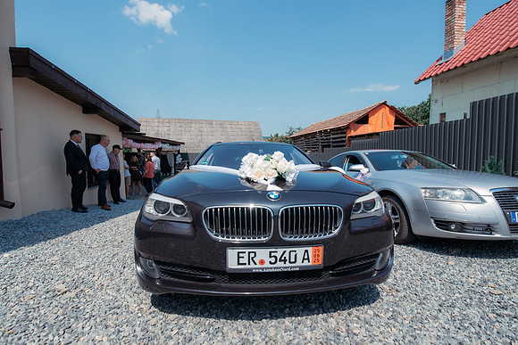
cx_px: 259
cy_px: 172
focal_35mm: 16
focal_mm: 15
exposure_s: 1/2000
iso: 400
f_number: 5
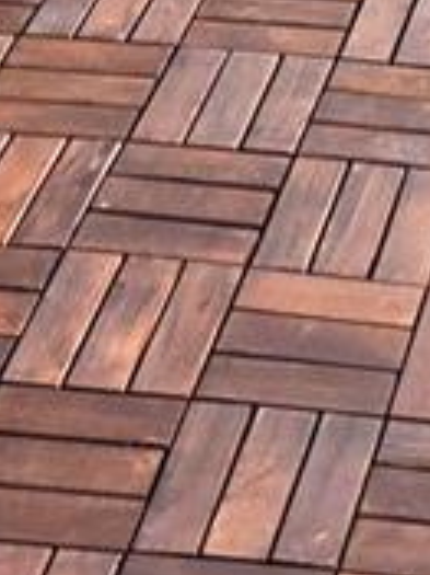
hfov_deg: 9.1
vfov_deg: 9.3
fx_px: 2620
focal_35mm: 158
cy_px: -1272
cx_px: 712
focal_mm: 5.4
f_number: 1.8
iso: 64
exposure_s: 1/182
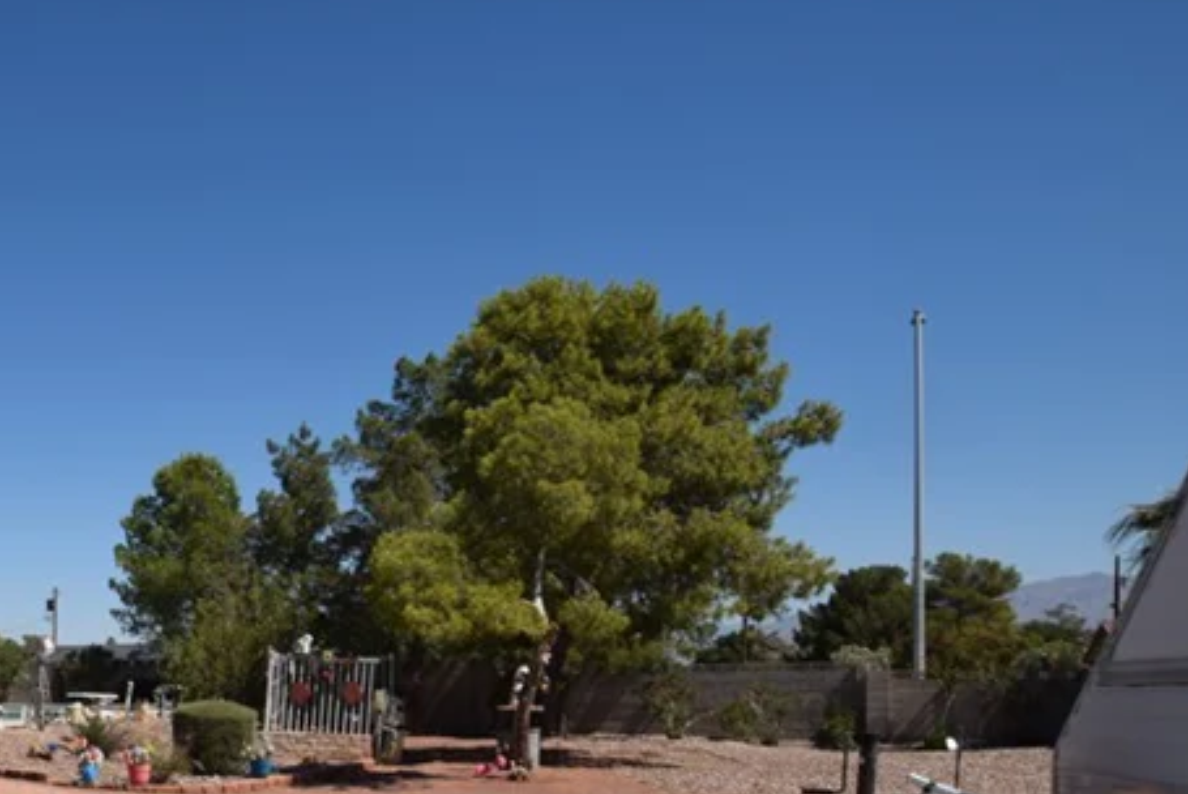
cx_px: -89
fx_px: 1226
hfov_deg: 42.0
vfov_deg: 34.0
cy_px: 707
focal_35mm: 37
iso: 100
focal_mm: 11
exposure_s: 1/200
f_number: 11
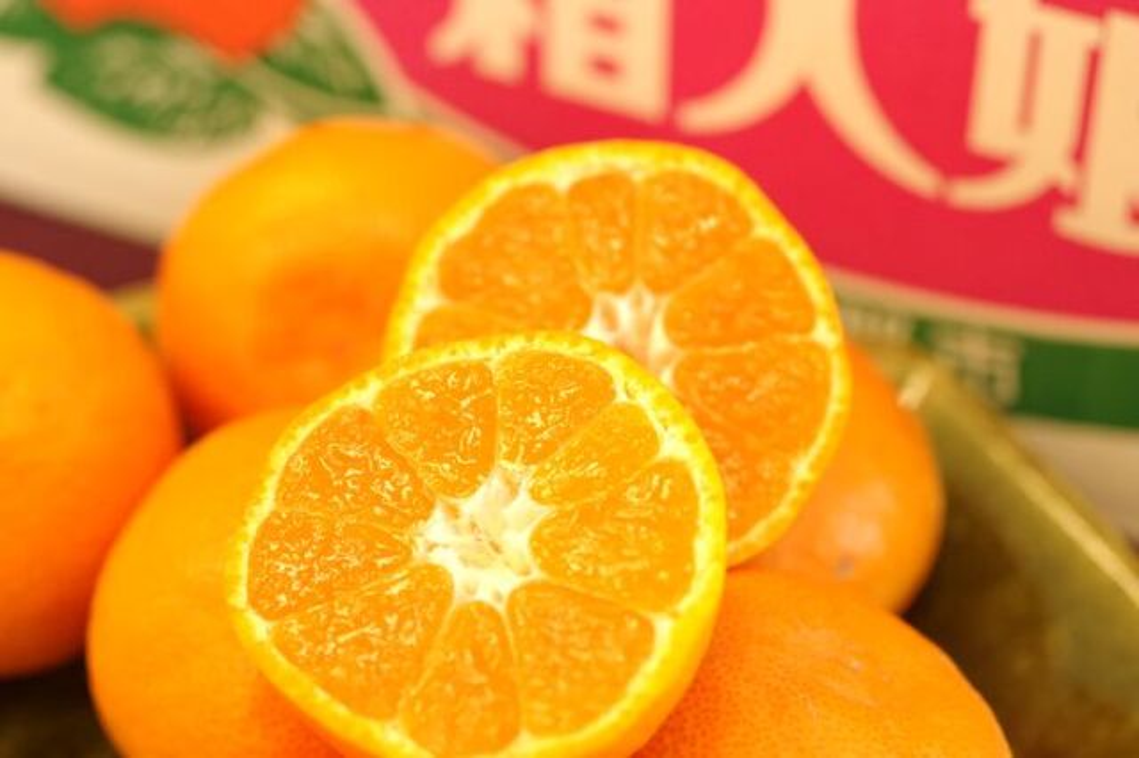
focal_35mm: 75
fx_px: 2372
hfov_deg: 27.0
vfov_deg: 18.2
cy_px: 379
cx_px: 570
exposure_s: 1/100
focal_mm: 50
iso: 1600
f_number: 4.5
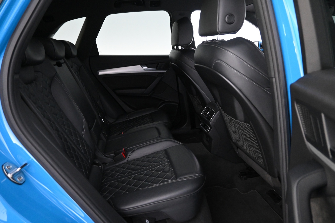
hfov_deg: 70.4
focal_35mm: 26
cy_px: 112
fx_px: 237
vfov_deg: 50.4
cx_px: 168
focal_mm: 17
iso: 2800
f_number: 3.5
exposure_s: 1/25
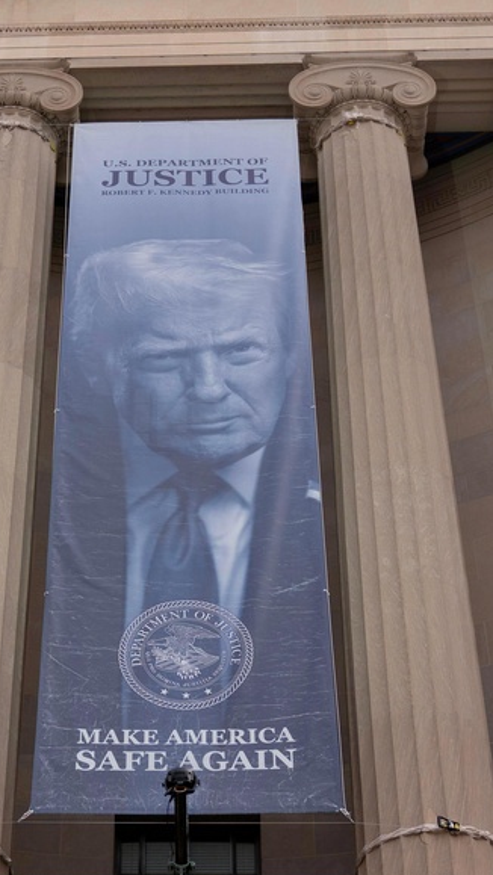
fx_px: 1765
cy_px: 456
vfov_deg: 27.9
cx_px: 121
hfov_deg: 15.8
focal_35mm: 76
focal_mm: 41
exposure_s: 1/800
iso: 100
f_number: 3.2
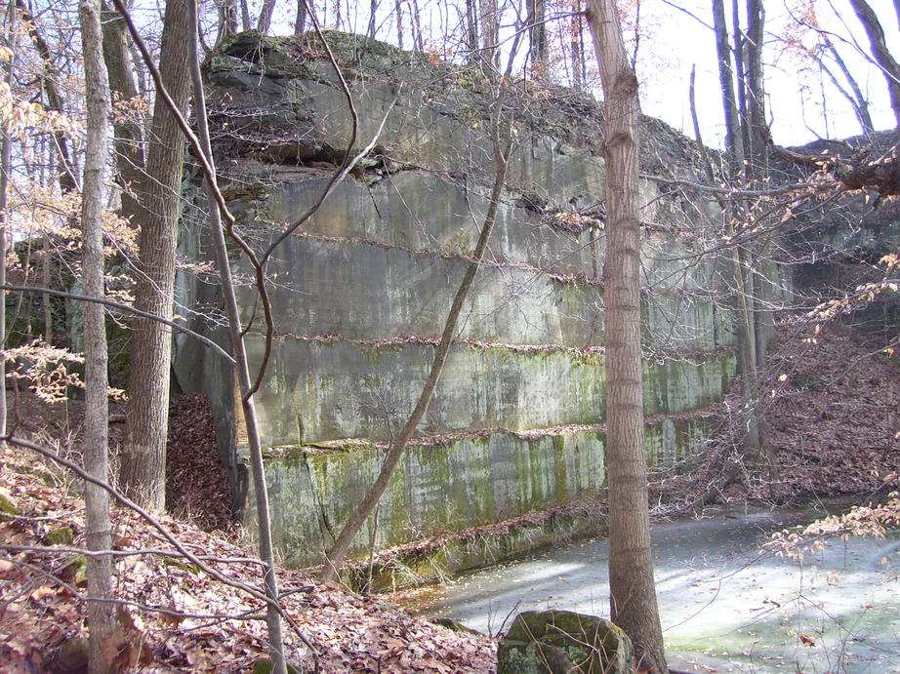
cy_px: 337
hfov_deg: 51.4
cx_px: 450
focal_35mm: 36
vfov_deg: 39.6
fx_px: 936
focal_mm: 6
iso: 80
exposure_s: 1/180
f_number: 2.7
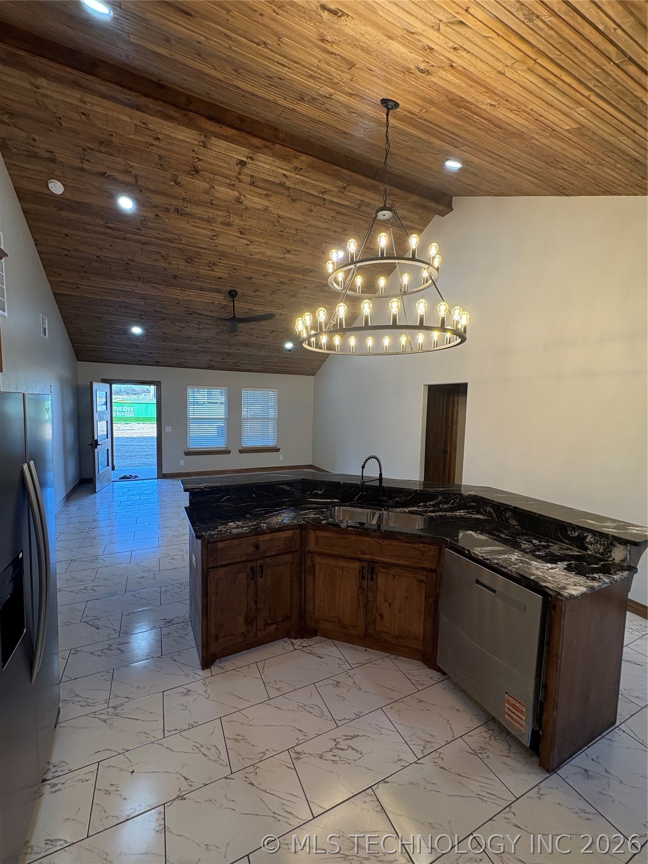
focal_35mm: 14
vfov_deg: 102.1
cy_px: 432
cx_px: 324
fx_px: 349
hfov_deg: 85.7
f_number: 2.2
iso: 160
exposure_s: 1/120
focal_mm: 2.22
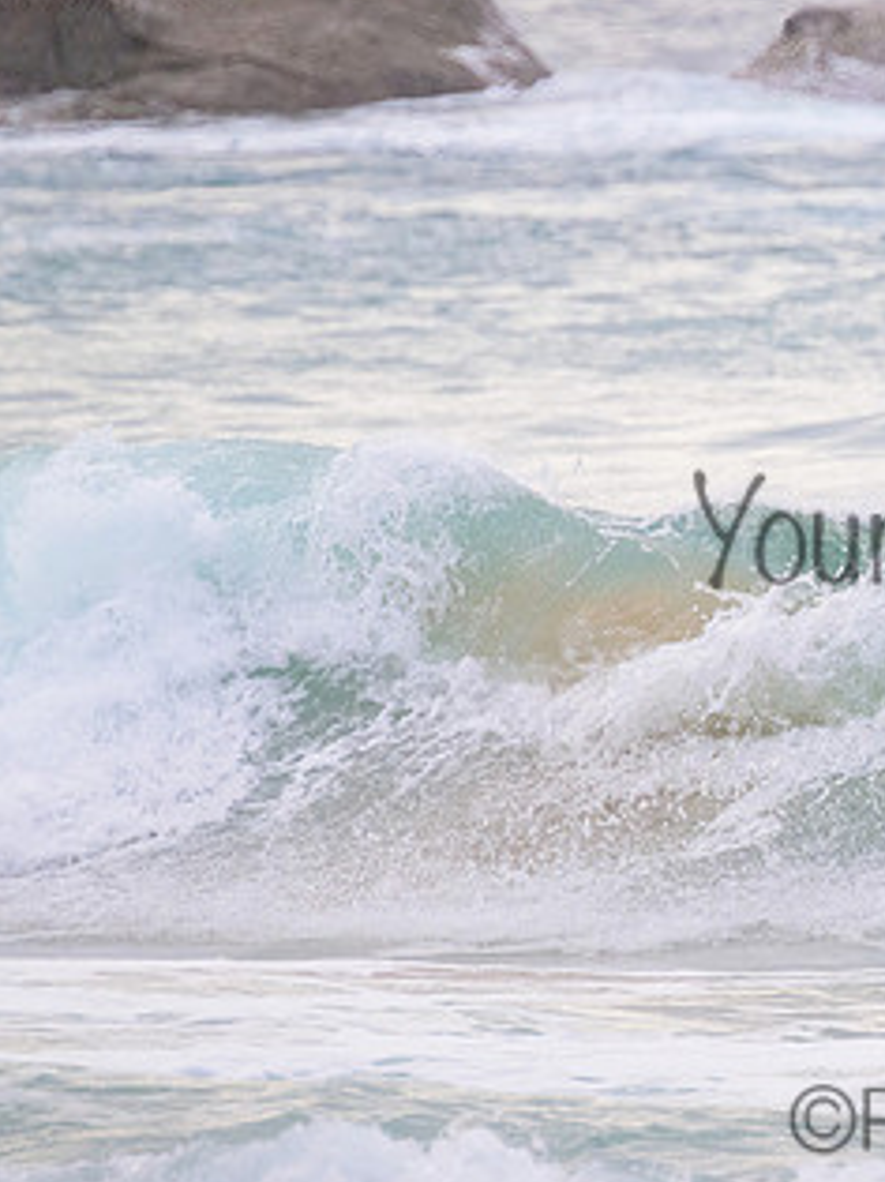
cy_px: 497
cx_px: 1080
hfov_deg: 1.0
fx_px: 48302
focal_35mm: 1416
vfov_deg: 1.4
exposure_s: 1/1250
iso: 2000
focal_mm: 800
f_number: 11
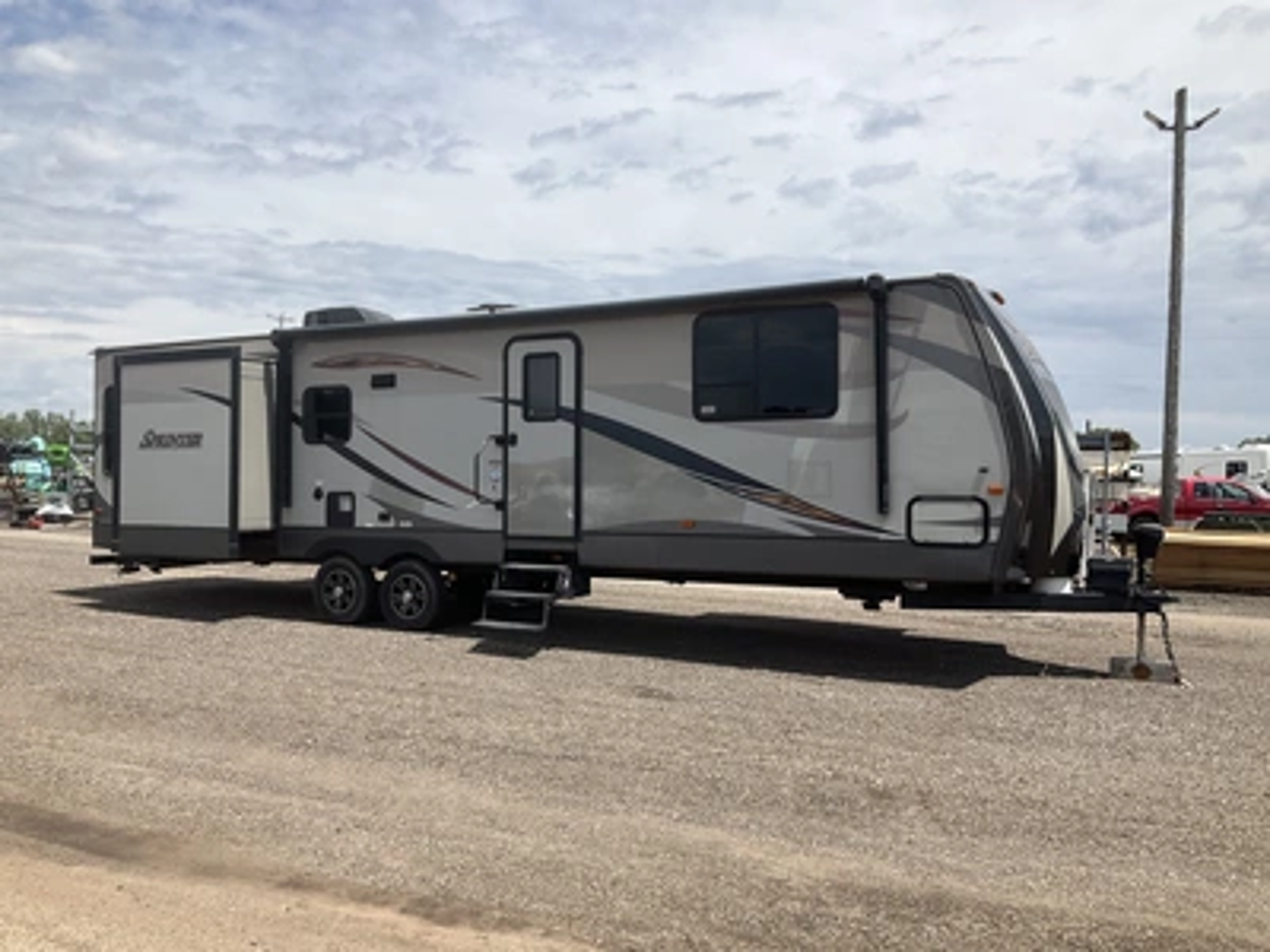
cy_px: 476
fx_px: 1064
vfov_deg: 48.2
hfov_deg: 61.7
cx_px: 635
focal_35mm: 29
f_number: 1.8
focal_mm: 3
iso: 25
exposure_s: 1/3125
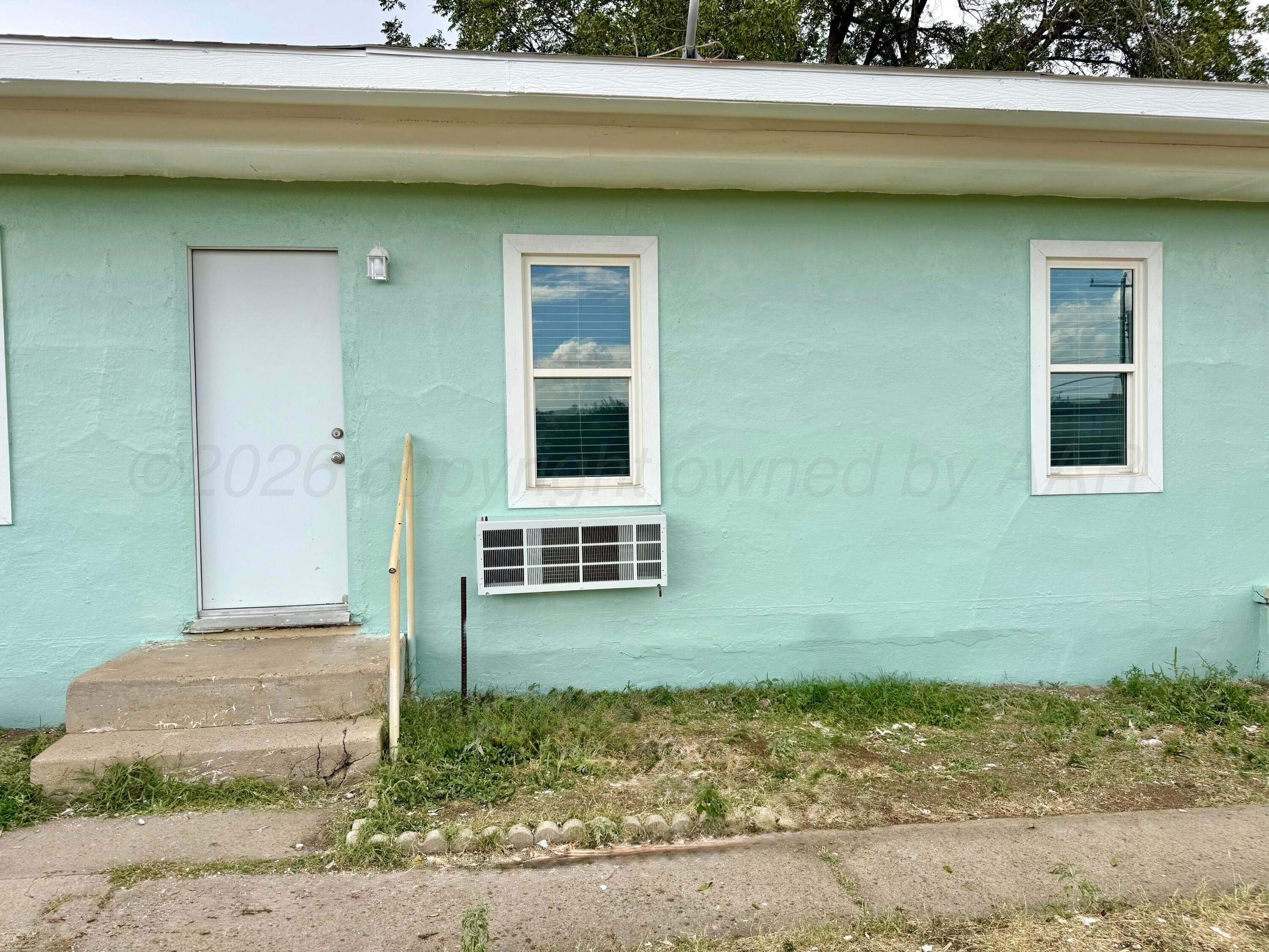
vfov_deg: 56.8
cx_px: 634
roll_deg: +0.9
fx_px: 880
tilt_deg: -1.6
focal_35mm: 24
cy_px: 476
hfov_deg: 71.6
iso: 80
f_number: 1.78
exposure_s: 1/1653
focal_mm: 6.76
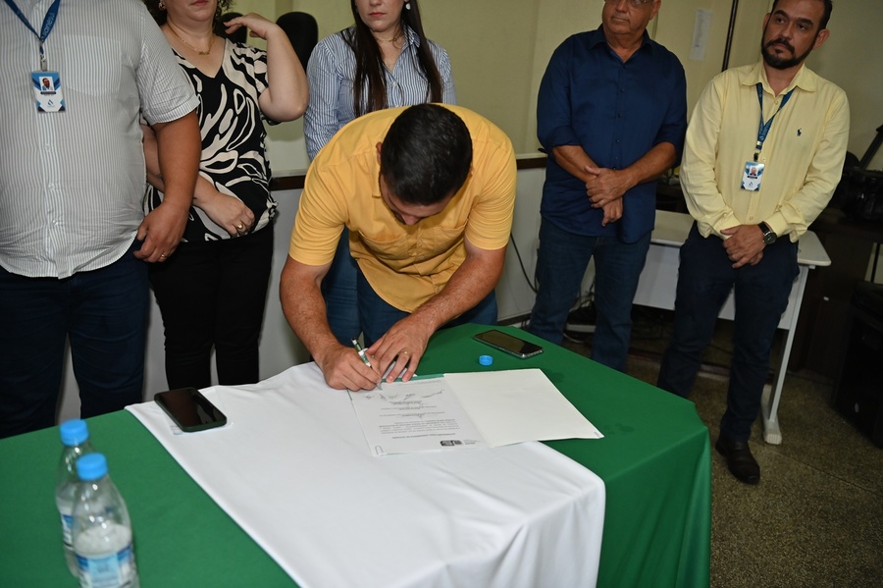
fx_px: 784
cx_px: 442
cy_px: 294
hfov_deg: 58.7
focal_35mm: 32
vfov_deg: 41.1
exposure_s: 1/200
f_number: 2.8
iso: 1250
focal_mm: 32
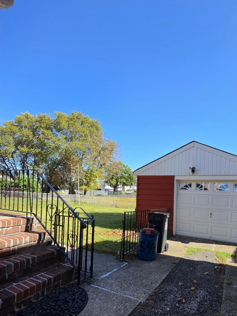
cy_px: 191
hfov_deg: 67.2
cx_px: 154
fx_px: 173
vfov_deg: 83.5
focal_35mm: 19
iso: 32
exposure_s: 1/801
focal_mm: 2.2
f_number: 1.9
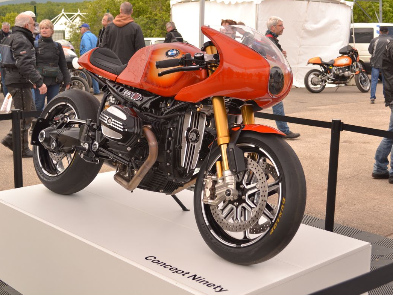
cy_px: 145
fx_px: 602
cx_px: 205
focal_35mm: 53
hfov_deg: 36.2
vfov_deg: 27.5
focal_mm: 32
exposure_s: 1/320
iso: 200
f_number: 4.8
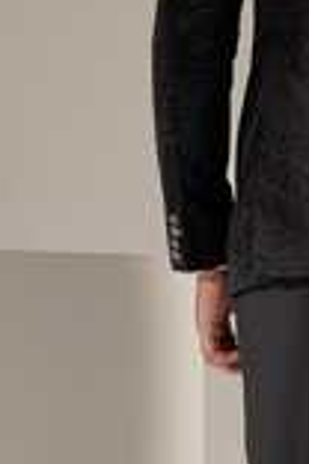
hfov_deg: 5.8
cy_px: 269
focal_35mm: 236
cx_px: 377
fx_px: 3038
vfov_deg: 8.7
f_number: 4.5
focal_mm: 70
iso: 250
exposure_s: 1/125
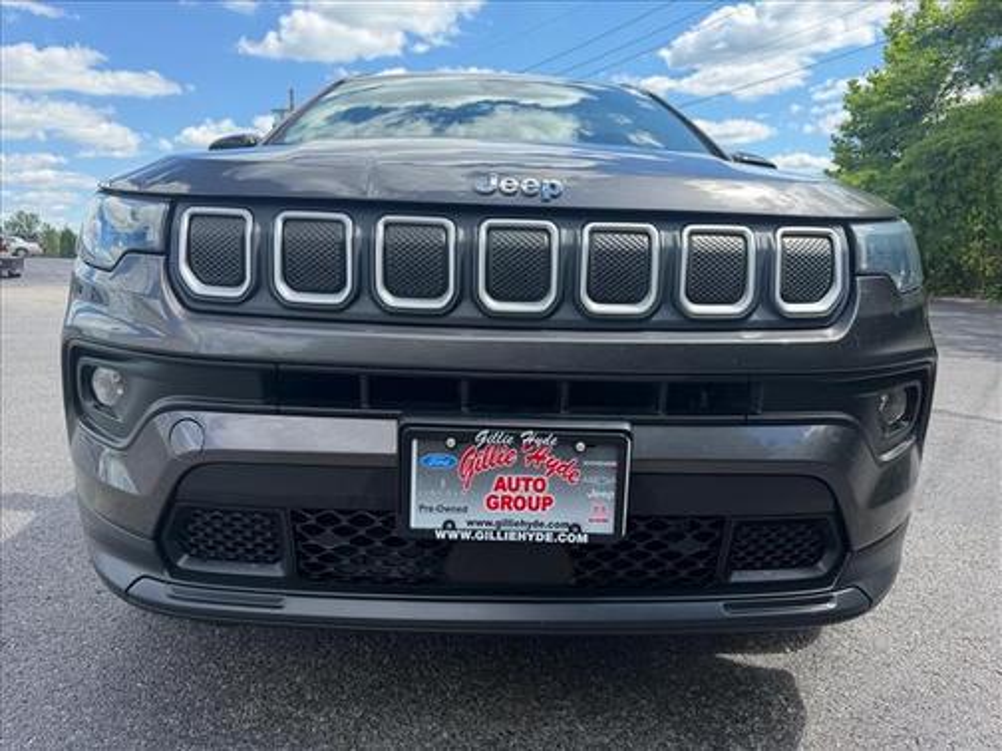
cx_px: 501
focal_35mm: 24
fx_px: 695
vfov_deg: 56.8
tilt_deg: -10.0
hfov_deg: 71.6
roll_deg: +1.2
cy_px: 376
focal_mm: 6.76
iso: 100
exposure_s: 1/1770
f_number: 1.78
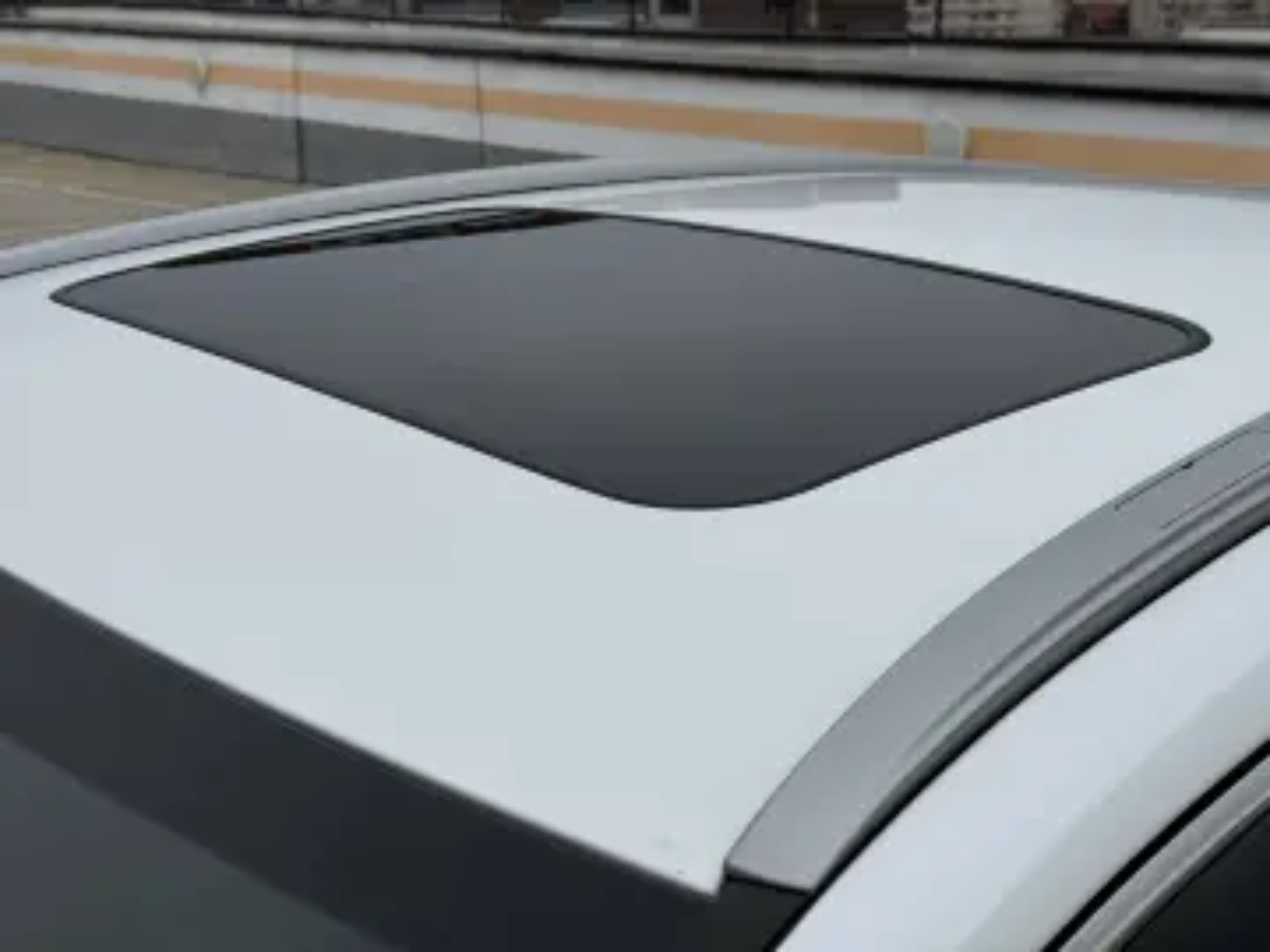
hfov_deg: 39.7
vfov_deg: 30.3
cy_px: 476
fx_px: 1761
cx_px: 635
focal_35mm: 48
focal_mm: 6.76
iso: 100
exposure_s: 1/1377
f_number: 1.78
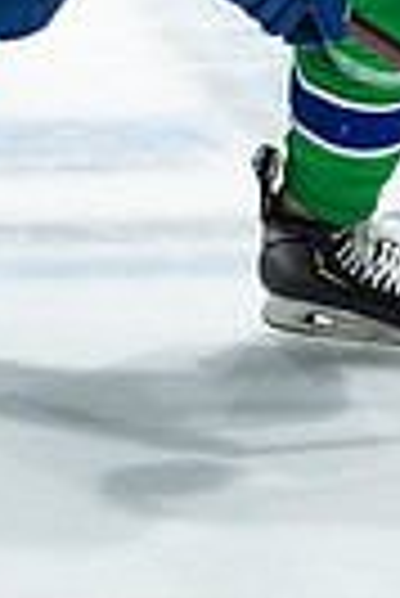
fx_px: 33693
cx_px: 261
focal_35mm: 2027
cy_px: -184
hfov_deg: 0.7
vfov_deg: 1.0
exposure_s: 1/1000
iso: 2000
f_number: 4
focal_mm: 600
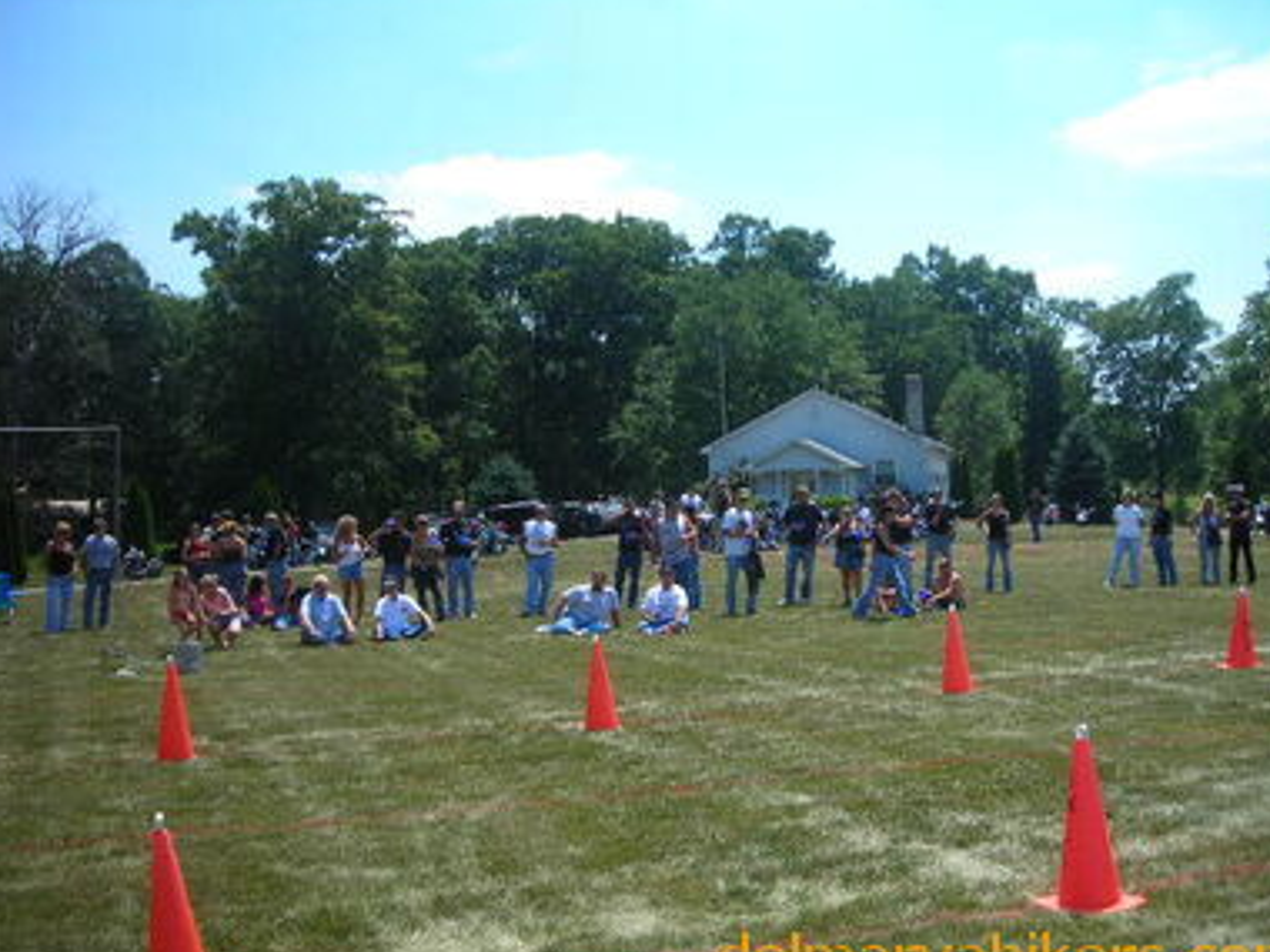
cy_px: 484
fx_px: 1468
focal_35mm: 40
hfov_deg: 46.8
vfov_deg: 36.0
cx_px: 648
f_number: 3.2
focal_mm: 6.3
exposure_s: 1/458
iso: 50
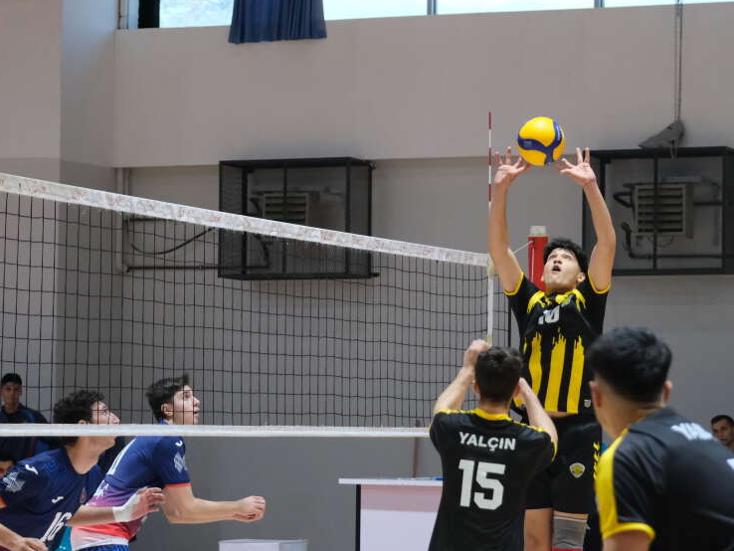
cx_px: 471
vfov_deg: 11.9
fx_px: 2651
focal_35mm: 125
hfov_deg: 15.7
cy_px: 308
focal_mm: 50
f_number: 2.8
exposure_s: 1/1000
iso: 3200
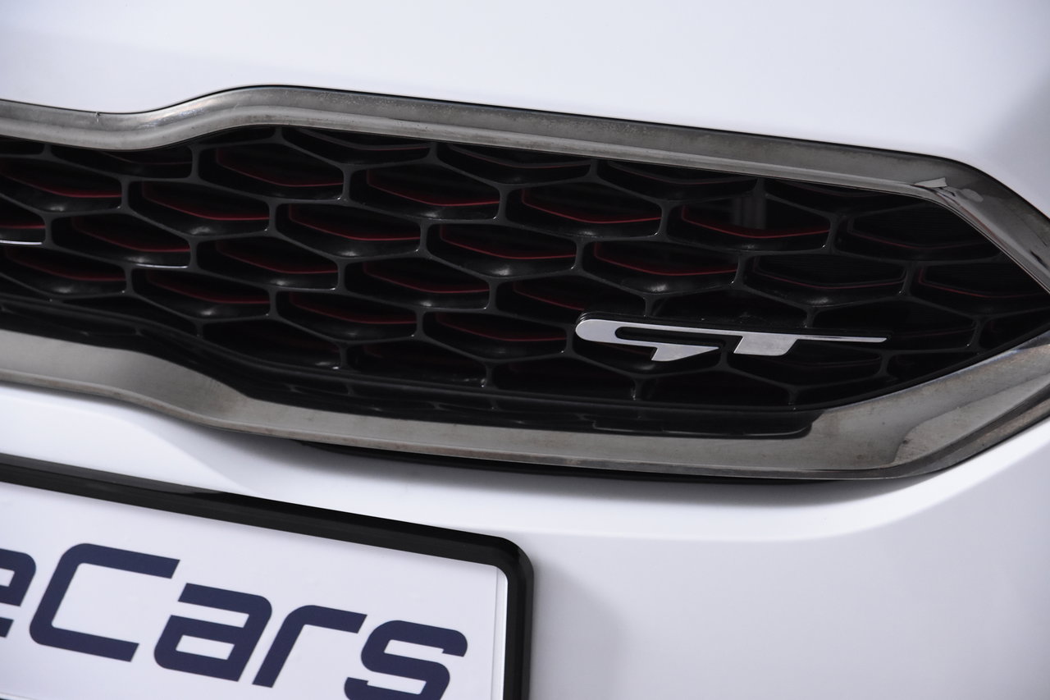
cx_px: 525
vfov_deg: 13.0
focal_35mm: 105
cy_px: 350
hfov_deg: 19.5
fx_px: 3062
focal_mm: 70
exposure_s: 1/125
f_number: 4
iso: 2800
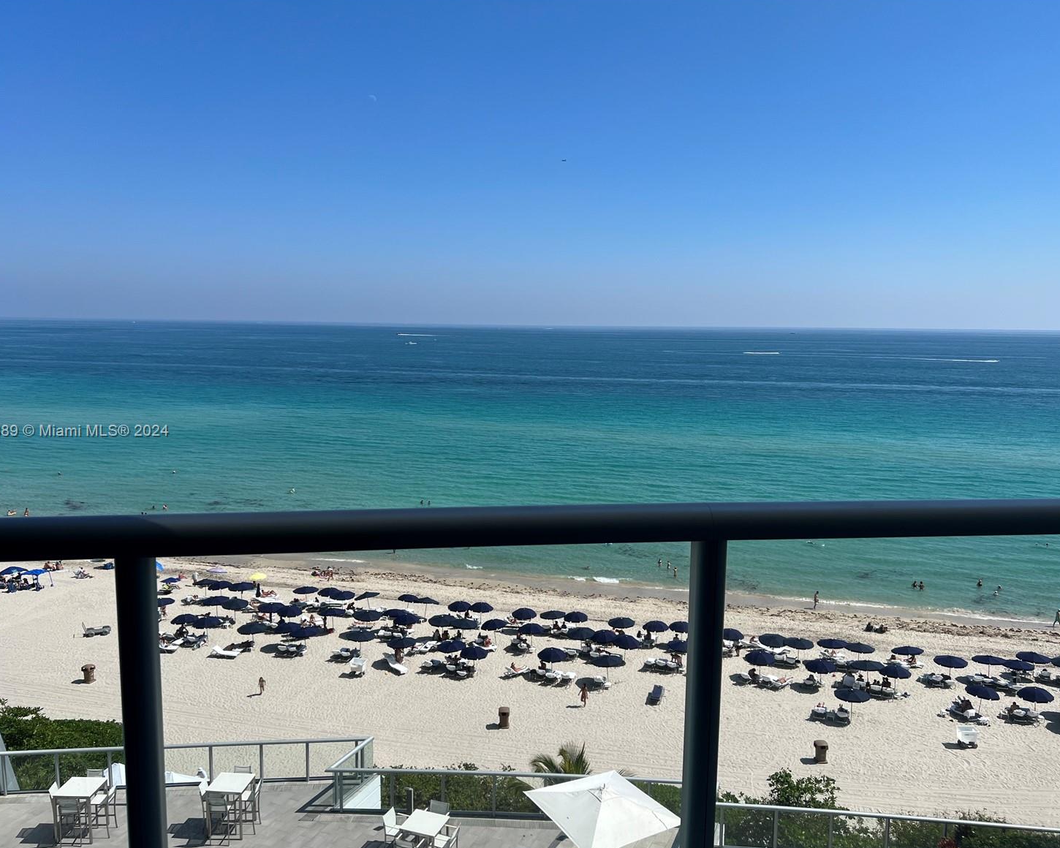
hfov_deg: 62.2
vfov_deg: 51.5
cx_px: 520
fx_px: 878
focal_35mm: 28
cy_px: 432
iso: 50
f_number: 1.5
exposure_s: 1/7463
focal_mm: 5.7
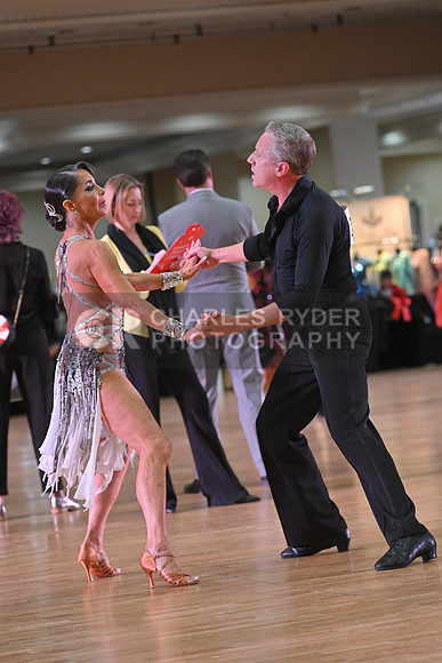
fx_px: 2669
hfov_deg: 9.5
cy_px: 332
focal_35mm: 145
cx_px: 221
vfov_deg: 14.2
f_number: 5
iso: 2500
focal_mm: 145
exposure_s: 1/320
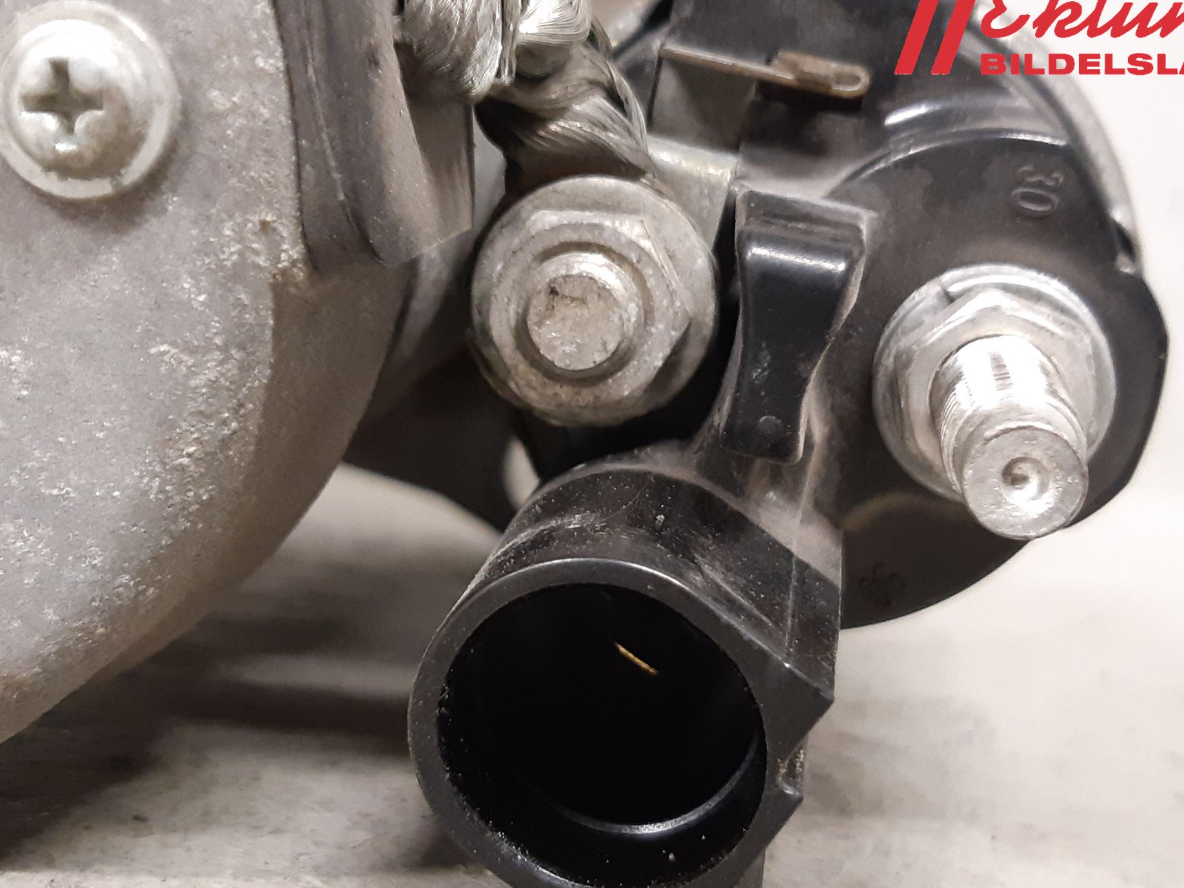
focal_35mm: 29
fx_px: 992
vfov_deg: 48.2
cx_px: 629
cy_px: 460
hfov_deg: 61.6
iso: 250
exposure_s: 1/25
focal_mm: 3.93
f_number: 1.7
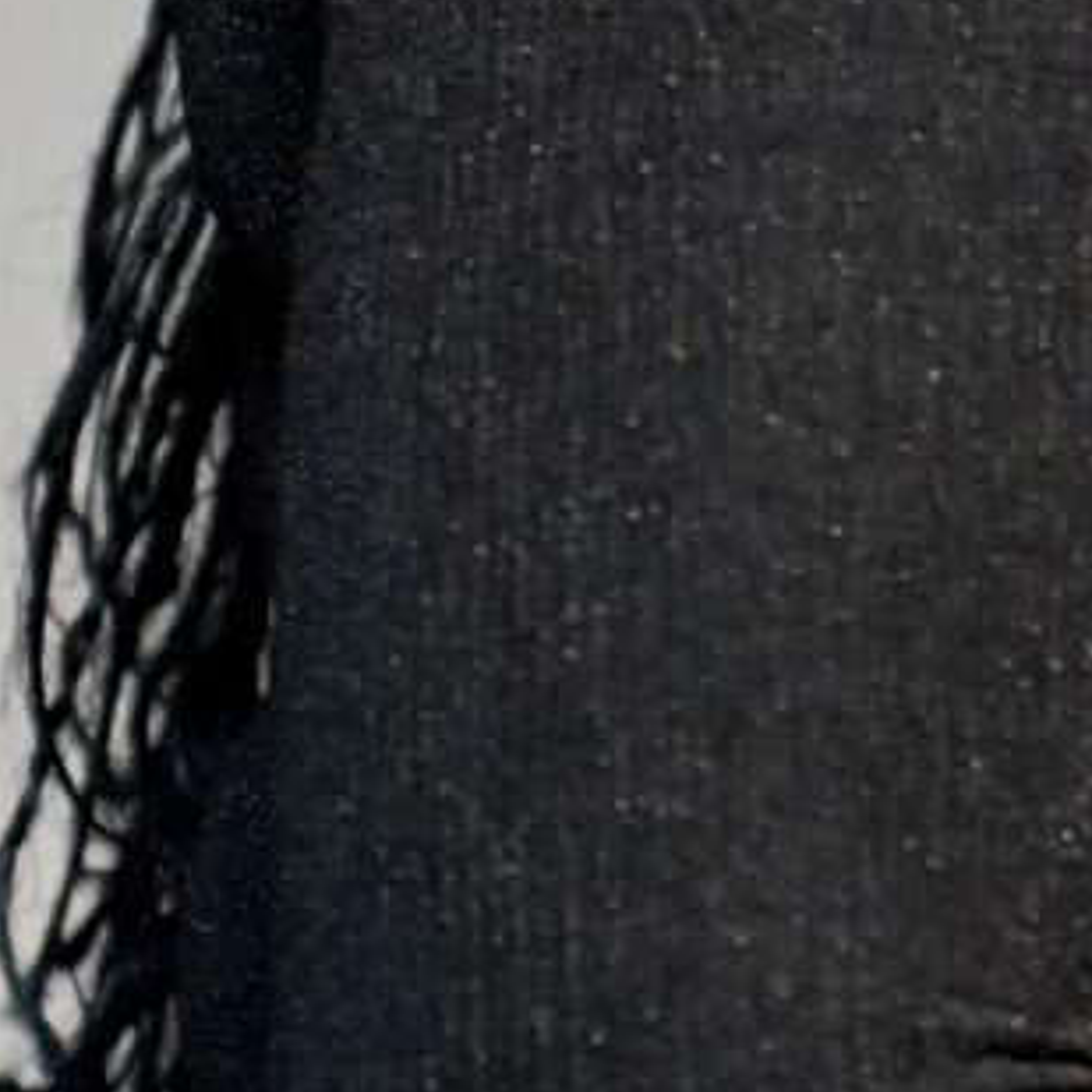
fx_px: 15597
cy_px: -684
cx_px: 2198
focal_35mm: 437
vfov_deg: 4.0
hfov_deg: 4.0
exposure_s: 1/125
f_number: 2.8
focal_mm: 62
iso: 3200
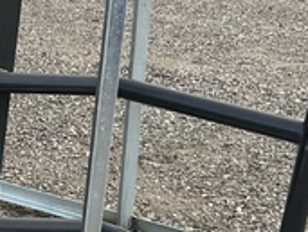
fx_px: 1132
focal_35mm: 127
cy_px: 263
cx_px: -177
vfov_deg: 11.5
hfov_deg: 14.3
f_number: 1.8
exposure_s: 1/122
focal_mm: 3
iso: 16
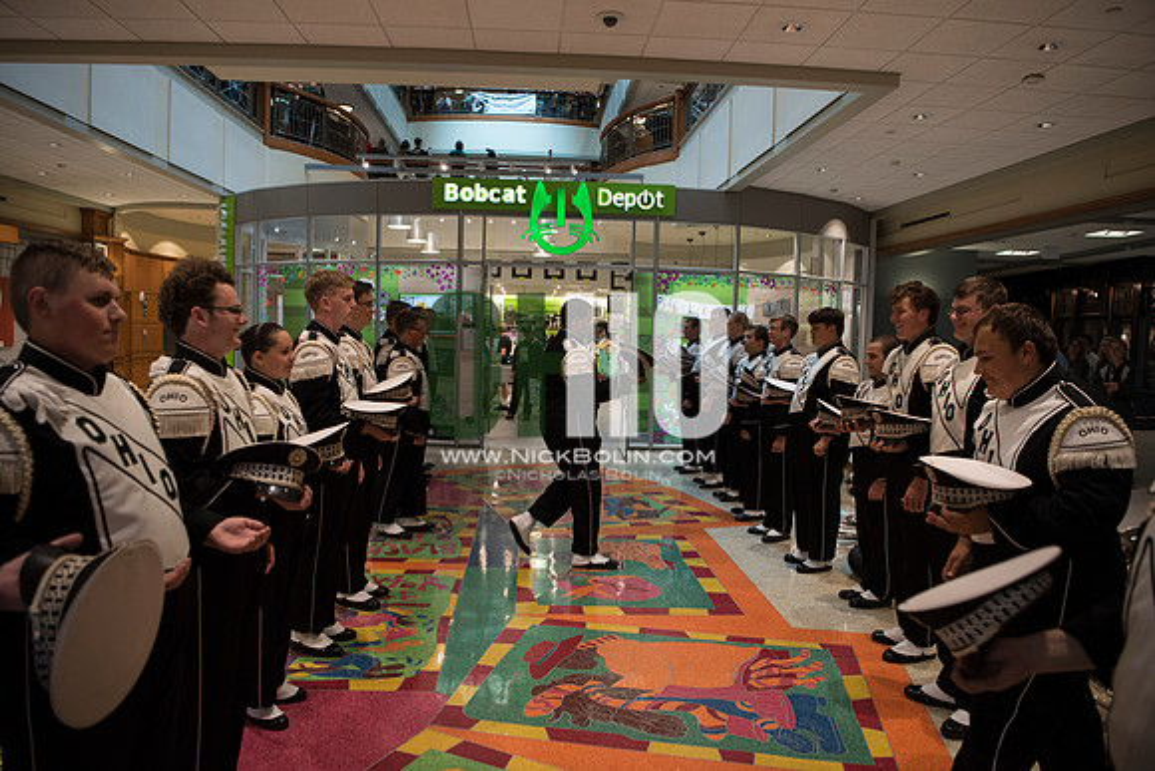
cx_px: 578
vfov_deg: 53.2
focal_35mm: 24
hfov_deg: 73.7
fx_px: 770
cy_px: 386
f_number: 3.5
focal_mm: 24
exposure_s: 1/250
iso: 1600
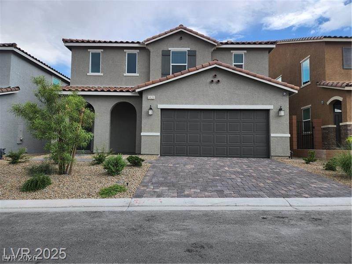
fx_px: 234
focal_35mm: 23
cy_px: 132
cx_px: 176
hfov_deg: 73.9
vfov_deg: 58.9
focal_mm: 5.4
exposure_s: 1/834
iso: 20
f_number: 1.8
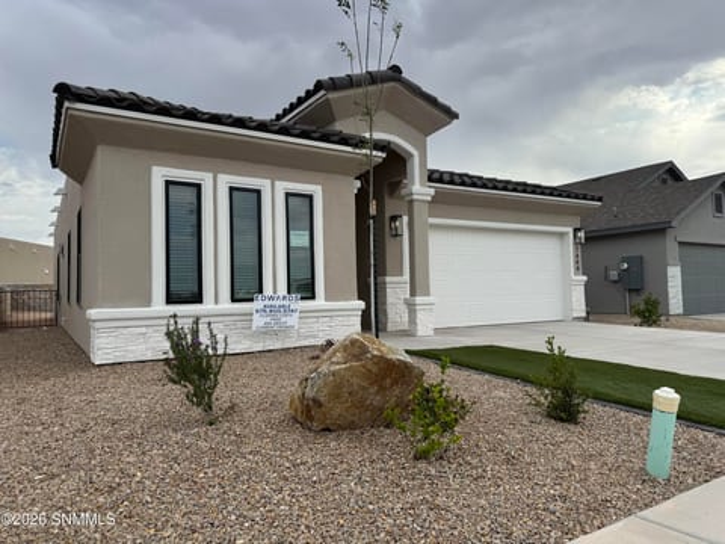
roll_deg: +1.5
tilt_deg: +2.2
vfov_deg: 56.8
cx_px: 362
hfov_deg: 71.6
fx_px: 503
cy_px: 272
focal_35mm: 24
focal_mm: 6.76
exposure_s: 1/3413
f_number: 1.78
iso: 80
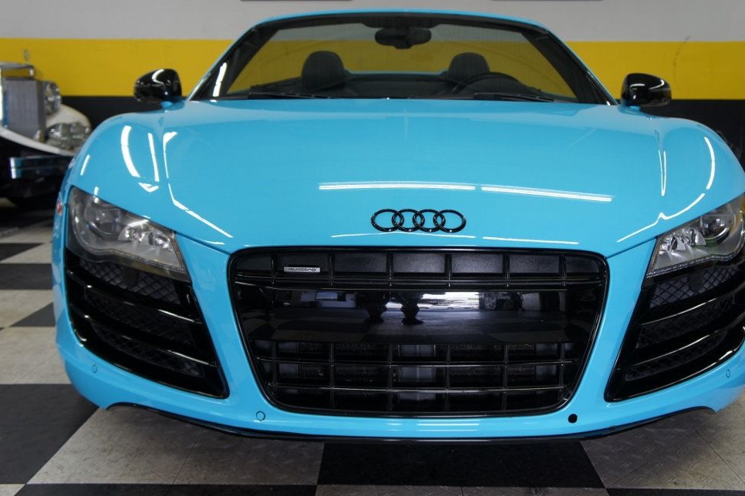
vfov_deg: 36.4
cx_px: 393
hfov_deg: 52.4
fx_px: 756
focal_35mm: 37
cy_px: 235
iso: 200
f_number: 4.5
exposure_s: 1/40
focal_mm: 23
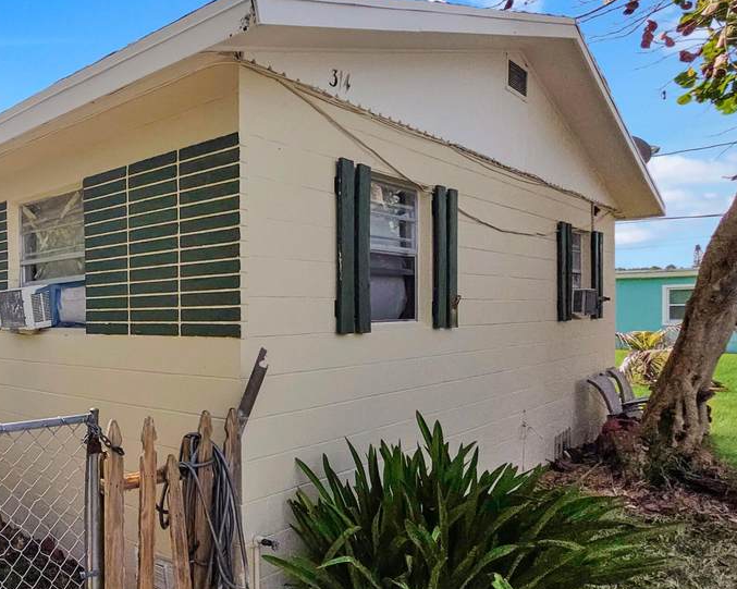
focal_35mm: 24
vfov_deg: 58.5
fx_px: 523
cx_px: 110
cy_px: 253
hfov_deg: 62.0
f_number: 2.2
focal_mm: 2.2
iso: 50
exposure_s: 1/3001
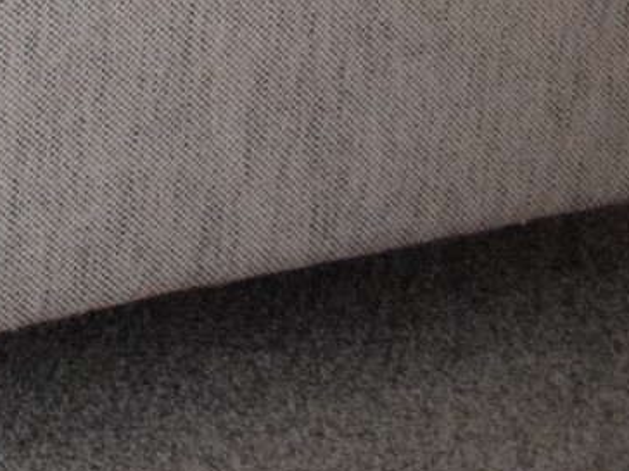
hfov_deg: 10.1
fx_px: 2816
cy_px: -602
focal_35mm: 155
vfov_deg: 8.8
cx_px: -1132
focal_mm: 18
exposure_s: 1/60
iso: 3600
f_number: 3.5
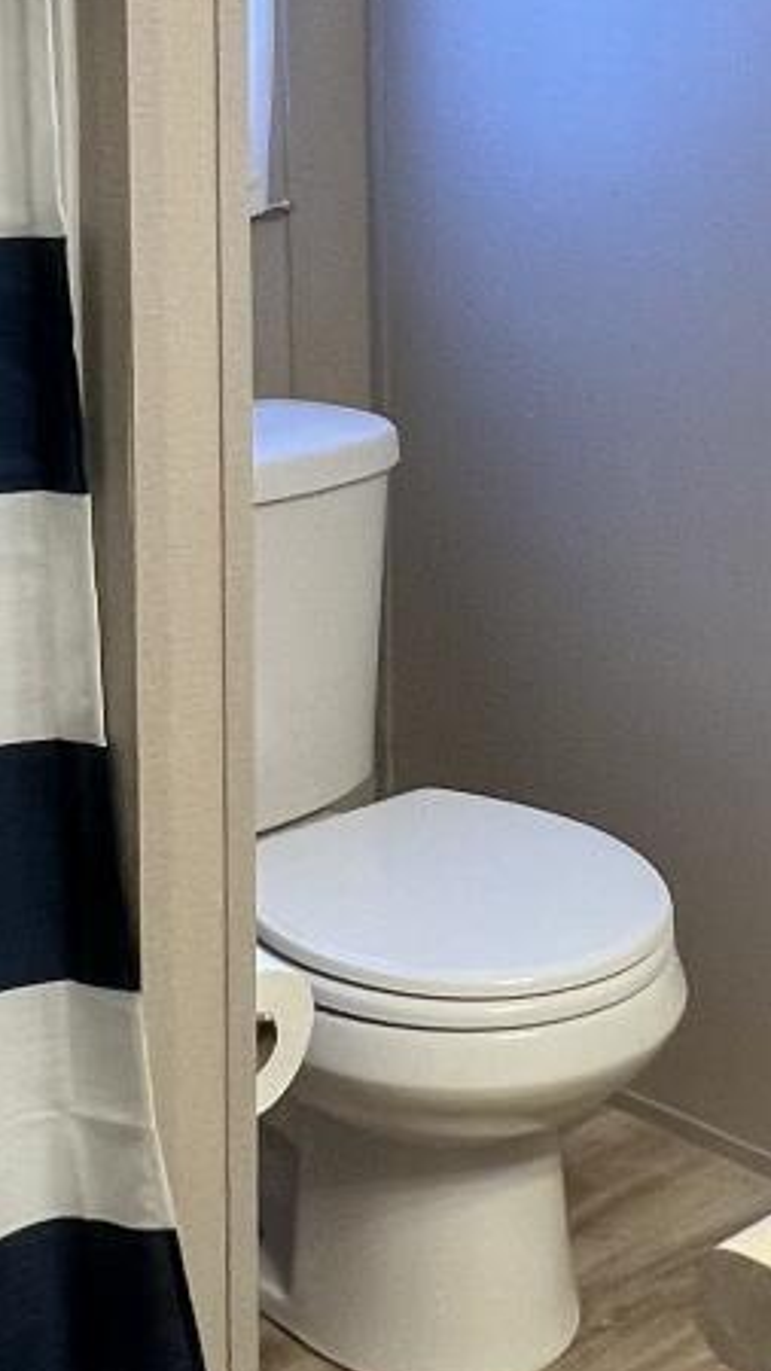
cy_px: 393
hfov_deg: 18.8
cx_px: 673
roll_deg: +0.9
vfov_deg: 32.9
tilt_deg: -9.3
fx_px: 2291
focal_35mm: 63
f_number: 1.8
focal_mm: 1.57
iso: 125
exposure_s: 1/60
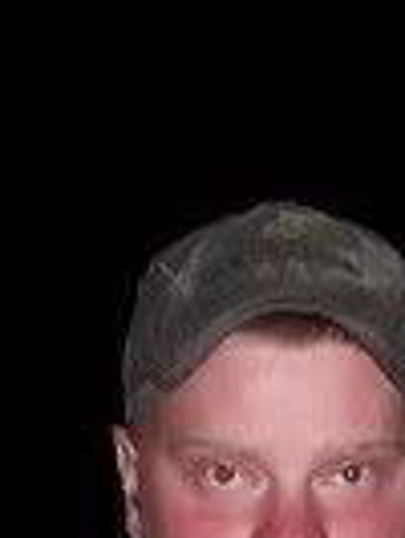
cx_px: 470
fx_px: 3193
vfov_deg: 8.9
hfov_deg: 7.2
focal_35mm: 205
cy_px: 1185
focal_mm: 5.6
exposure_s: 1/60
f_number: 2.7
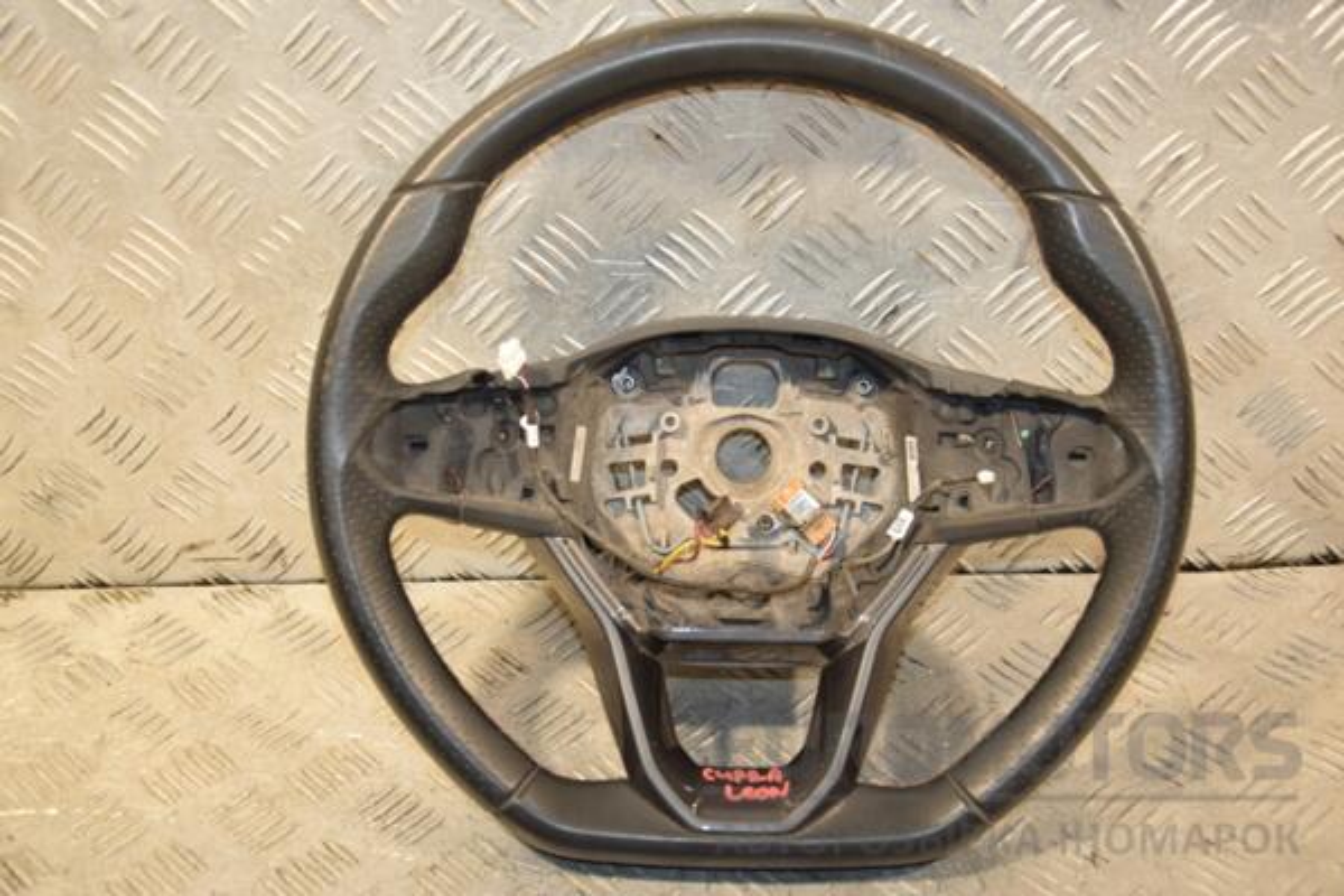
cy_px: 448
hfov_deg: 37.9
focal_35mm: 52
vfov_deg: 25.8
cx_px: 672
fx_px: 1960
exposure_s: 1/160
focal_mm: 35
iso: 800
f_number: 5
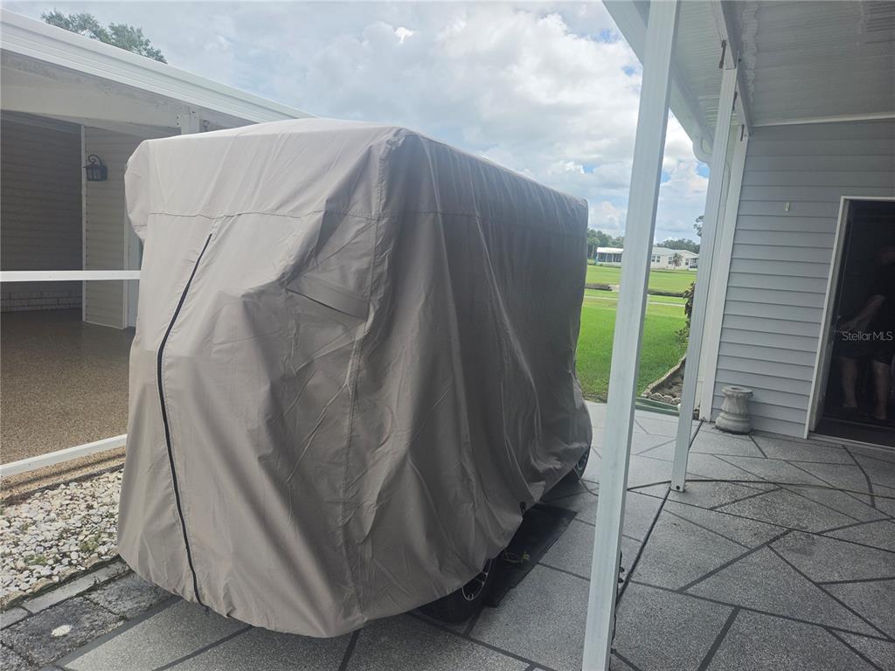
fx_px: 595
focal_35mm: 23
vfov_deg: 58.9
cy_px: 336
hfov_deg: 73.9
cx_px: 448
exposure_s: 1/4769
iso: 80
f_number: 1.8
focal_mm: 5.4
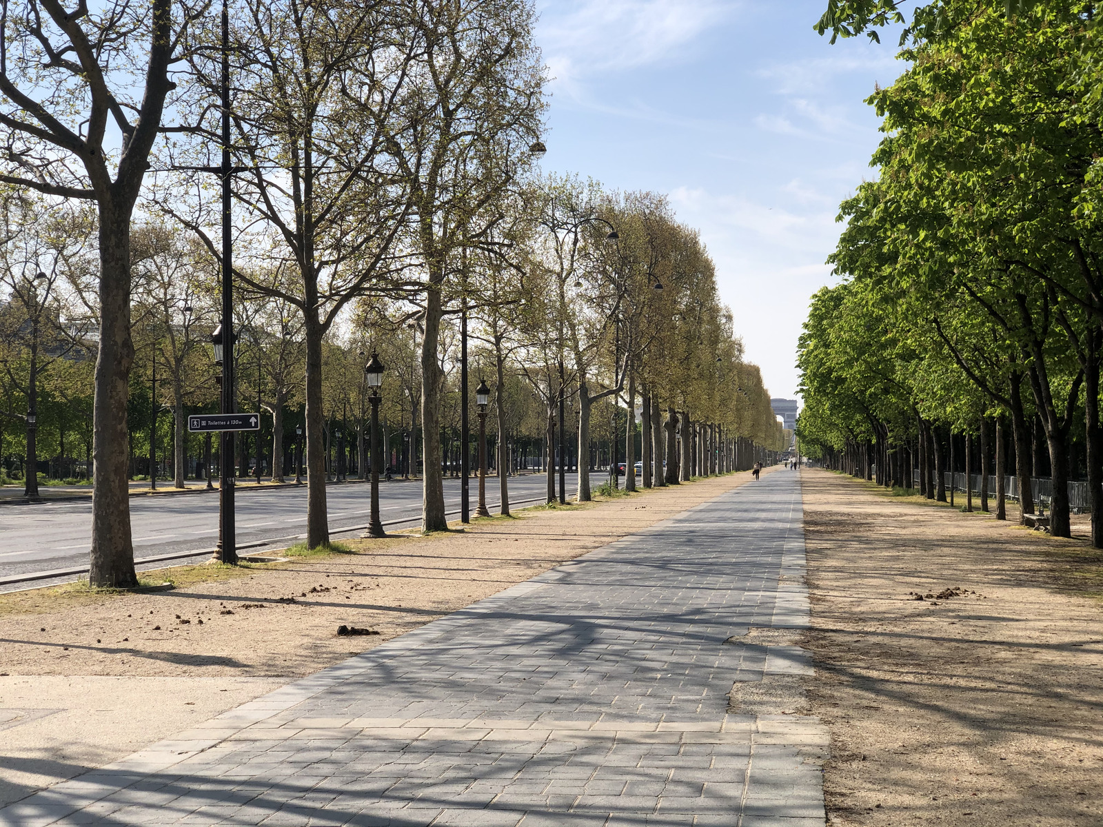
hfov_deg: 36.8
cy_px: 414
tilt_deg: +2.1
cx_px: 552
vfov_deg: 28.0
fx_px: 1657
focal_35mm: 52
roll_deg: +1.1
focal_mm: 6
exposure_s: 1/1080
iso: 16
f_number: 2.4
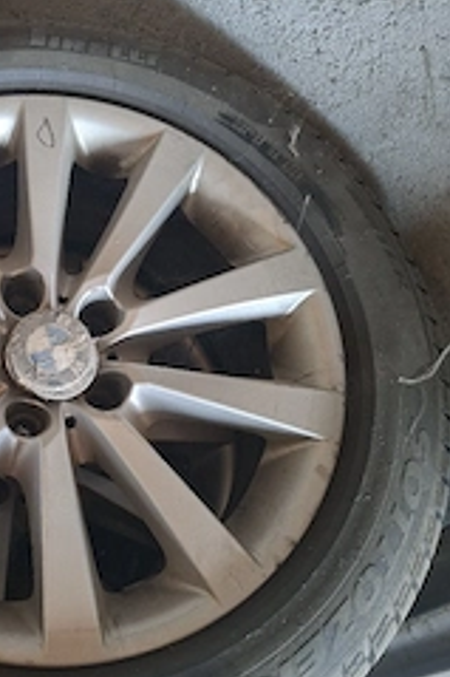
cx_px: 42
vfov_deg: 48.4
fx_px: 751
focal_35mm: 40
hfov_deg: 31.7
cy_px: 368
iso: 500
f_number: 1.8
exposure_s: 1/25
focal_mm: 5.54
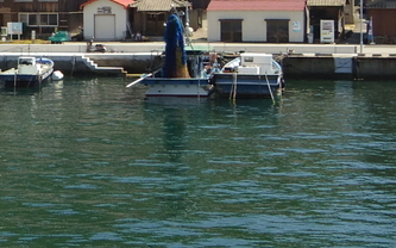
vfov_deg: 12.5
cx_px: -95
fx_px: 1111
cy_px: -12
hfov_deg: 18.9
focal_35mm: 103
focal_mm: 5
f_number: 2.8
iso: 125
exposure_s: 1/2000
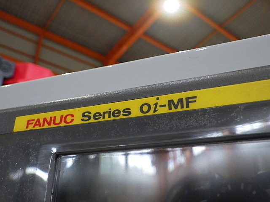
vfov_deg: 41.8
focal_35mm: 34
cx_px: 135
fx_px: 265
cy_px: 101
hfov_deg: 54.0
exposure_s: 1/50
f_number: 3.8
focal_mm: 6.1
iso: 500
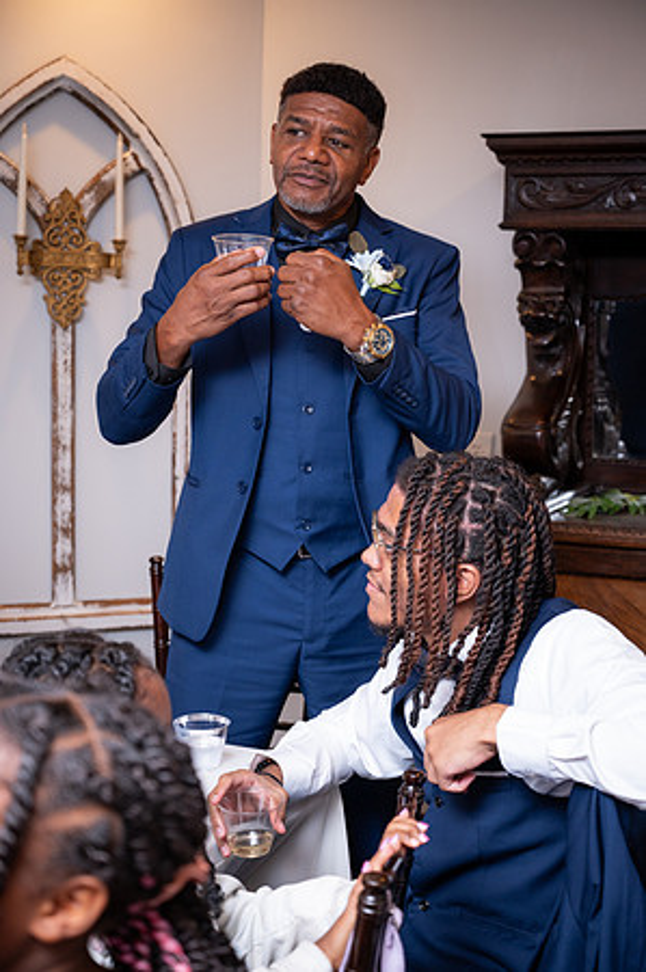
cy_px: 486
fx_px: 1484
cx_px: 323
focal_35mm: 55
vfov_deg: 36.3
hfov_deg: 24.6
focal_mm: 55
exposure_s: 1/200
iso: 1250
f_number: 4
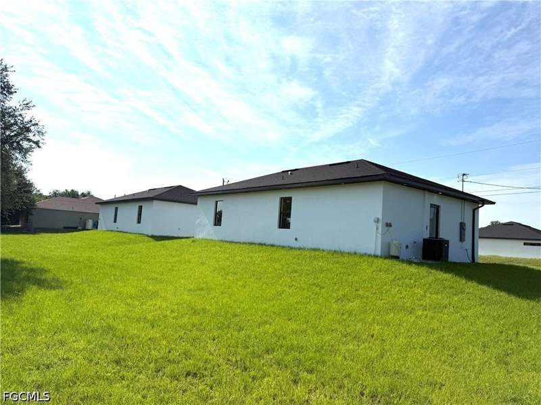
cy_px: 202
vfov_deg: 56.8
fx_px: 375
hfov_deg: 71.6
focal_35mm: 24
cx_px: 270
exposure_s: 1/14286
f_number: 1.78
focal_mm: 6.76
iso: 80
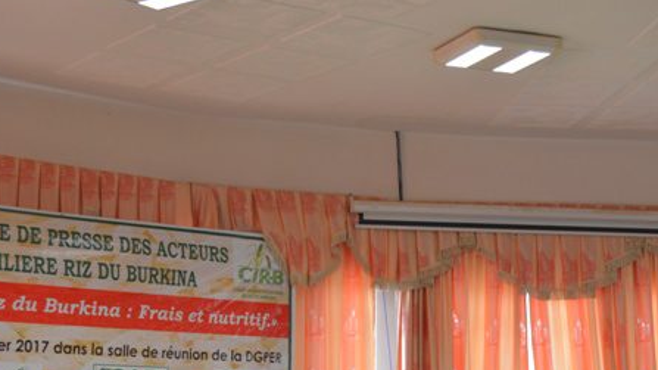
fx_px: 1373
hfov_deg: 26.9
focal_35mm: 79
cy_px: 255
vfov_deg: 15.3
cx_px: 378
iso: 900
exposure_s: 1/60
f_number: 4.5
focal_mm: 35
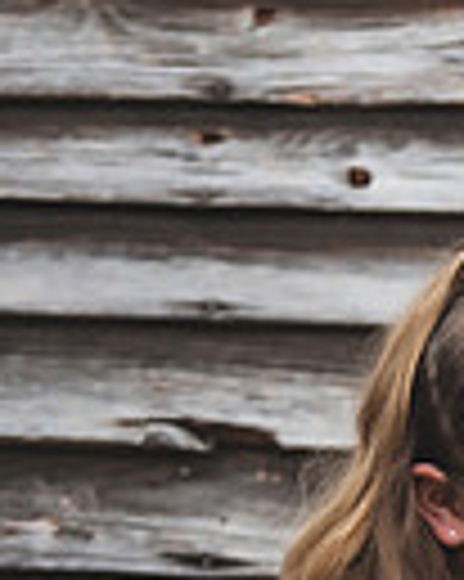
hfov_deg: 6.2
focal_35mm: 232
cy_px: 630
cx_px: 1333
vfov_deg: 8.3
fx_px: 3987
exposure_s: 1/400
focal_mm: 52
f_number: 4
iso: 500
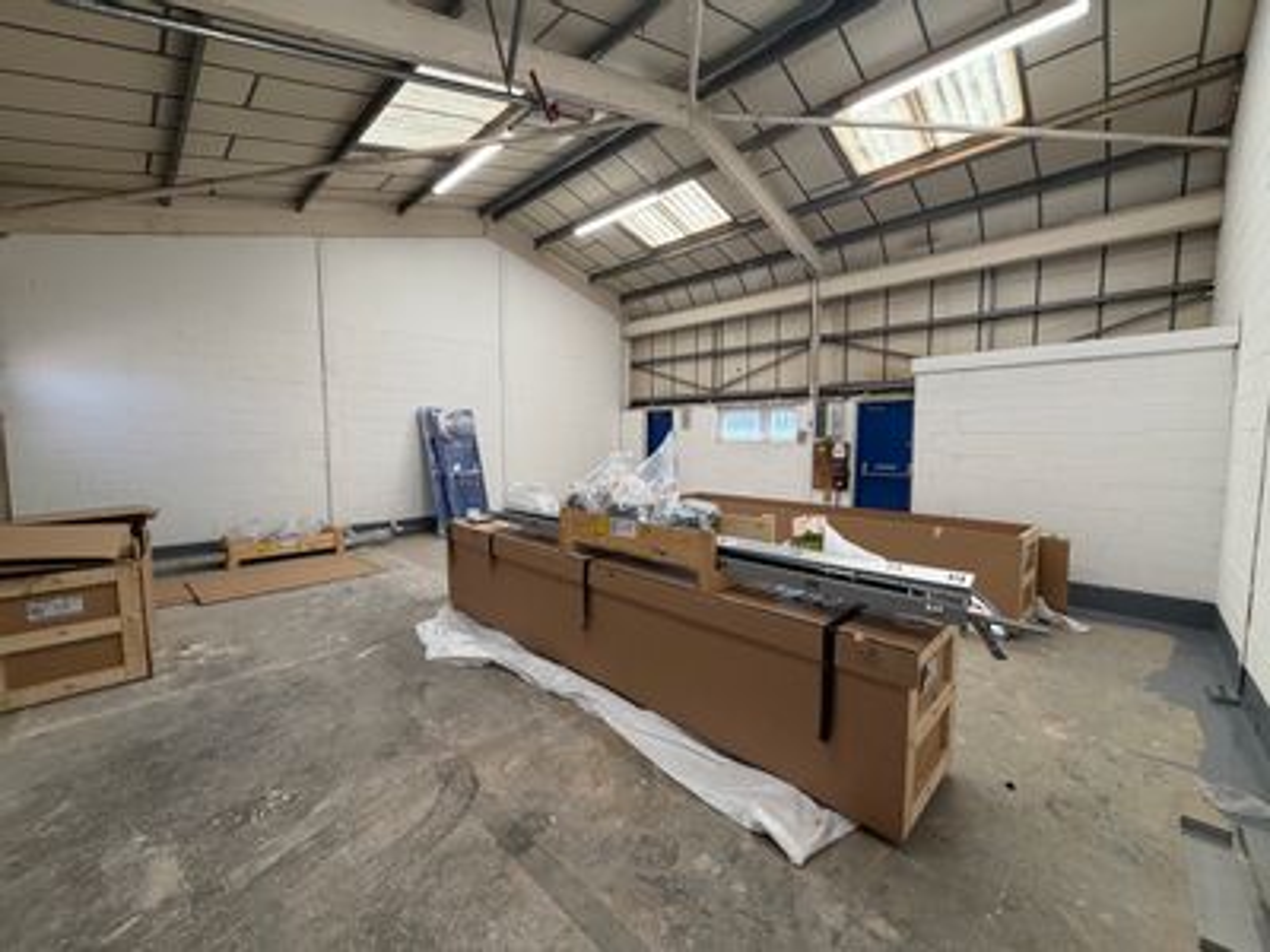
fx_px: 514
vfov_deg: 85.7
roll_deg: +1.2
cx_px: 635
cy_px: 476
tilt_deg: -3.4
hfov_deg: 102.1
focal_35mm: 14
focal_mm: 2.22
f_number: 2.2
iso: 100
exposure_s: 1/100
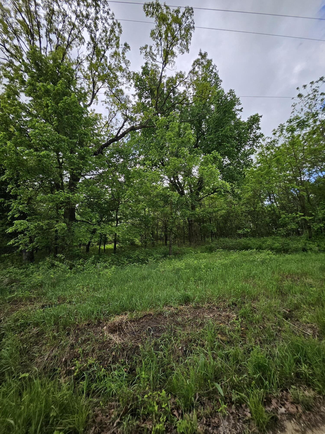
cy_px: 217
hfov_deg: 89.9
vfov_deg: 106.2
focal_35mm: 13
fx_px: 163
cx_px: 162
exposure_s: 1/677
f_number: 2.2
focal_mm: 1.74
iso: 32
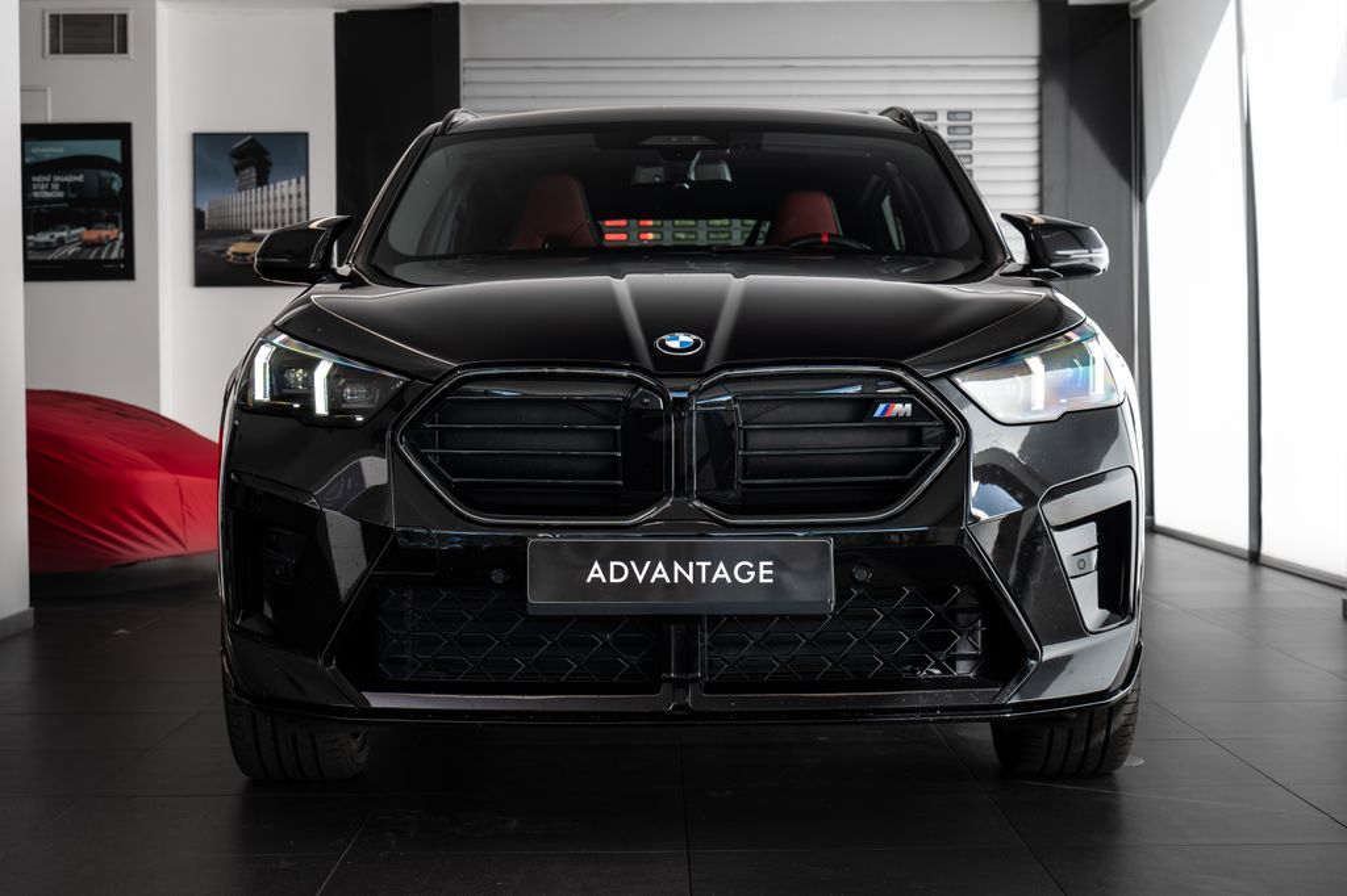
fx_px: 2375
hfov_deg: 31.7
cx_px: 670
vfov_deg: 21.4
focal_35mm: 64
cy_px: 445
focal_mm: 60
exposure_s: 1/50
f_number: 5.6
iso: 160
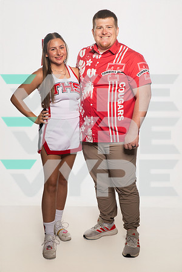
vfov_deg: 32.4
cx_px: 91
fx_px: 470
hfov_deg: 21.9
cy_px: 136
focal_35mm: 62
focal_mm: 62
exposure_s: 1/200
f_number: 6.3
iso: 500
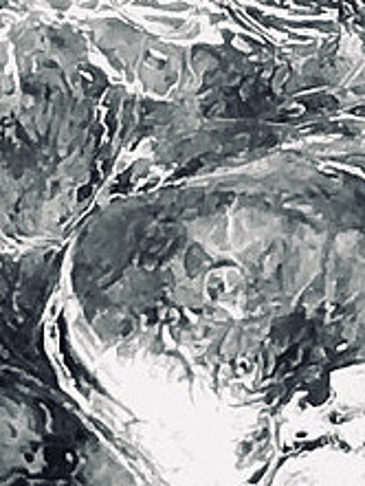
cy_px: -499
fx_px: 2950
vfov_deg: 8.9
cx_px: -51
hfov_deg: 7.0
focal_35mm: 210
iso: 25
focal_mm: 4.15
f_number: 2.2
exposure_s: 1/732
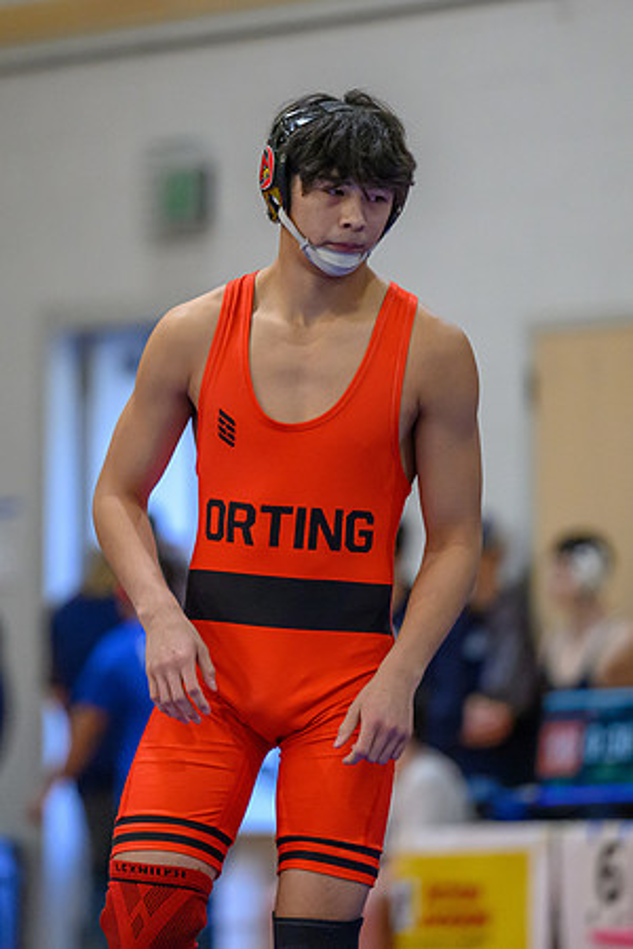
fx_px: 7425
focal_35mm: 282
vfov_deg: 7.3
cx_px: 256
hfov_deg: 4.9
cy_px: 429
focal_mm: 170
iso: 5000
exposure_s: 1/800
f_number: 2.8
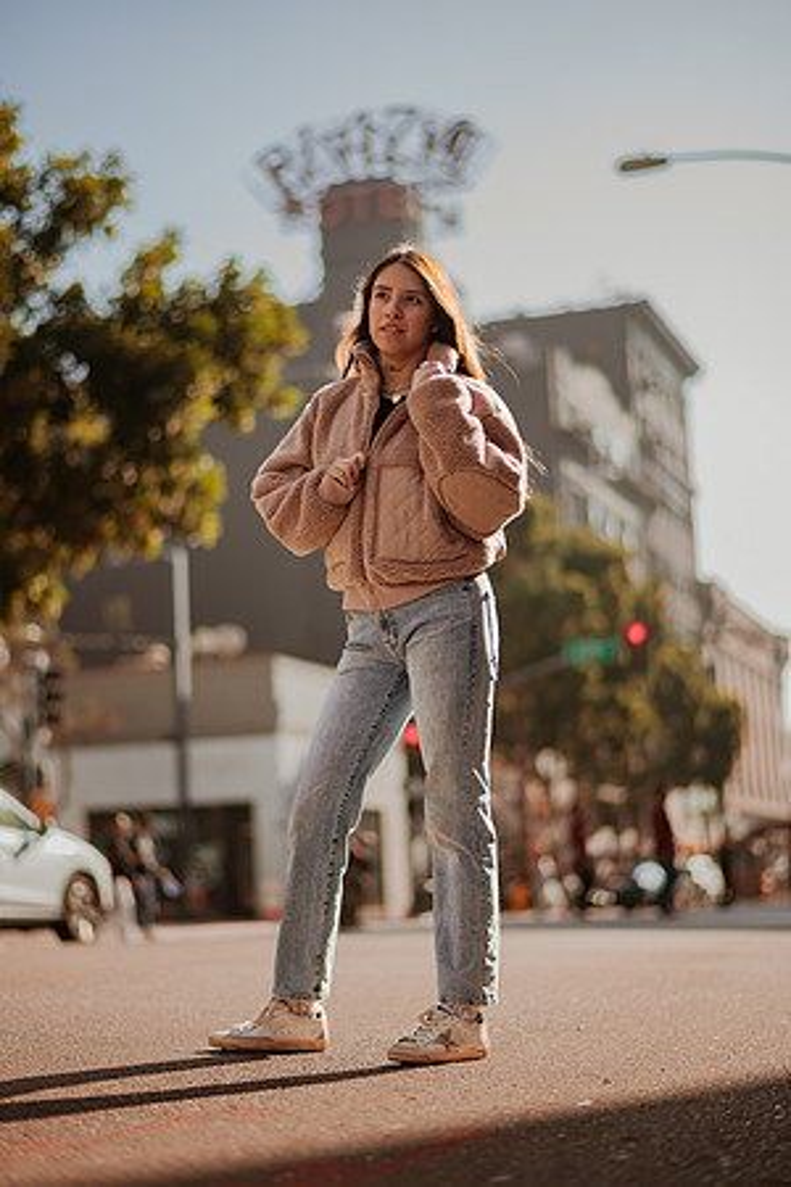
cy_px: 594
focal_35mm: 58
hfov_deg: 23.4
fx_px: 1911
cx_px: 396
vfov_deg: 34.5
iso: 50
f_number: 1.4
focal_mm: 58
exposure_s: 1/2500
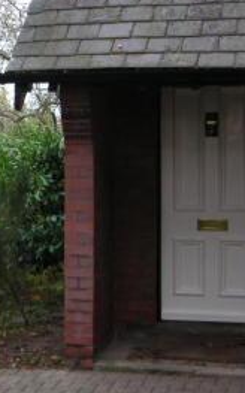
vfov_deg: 23.8
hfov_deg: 14.0
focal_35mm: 87
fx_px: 931
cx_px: -129
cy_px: 173
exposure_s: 1/45
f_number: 2.8
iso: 50
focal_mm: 6.1
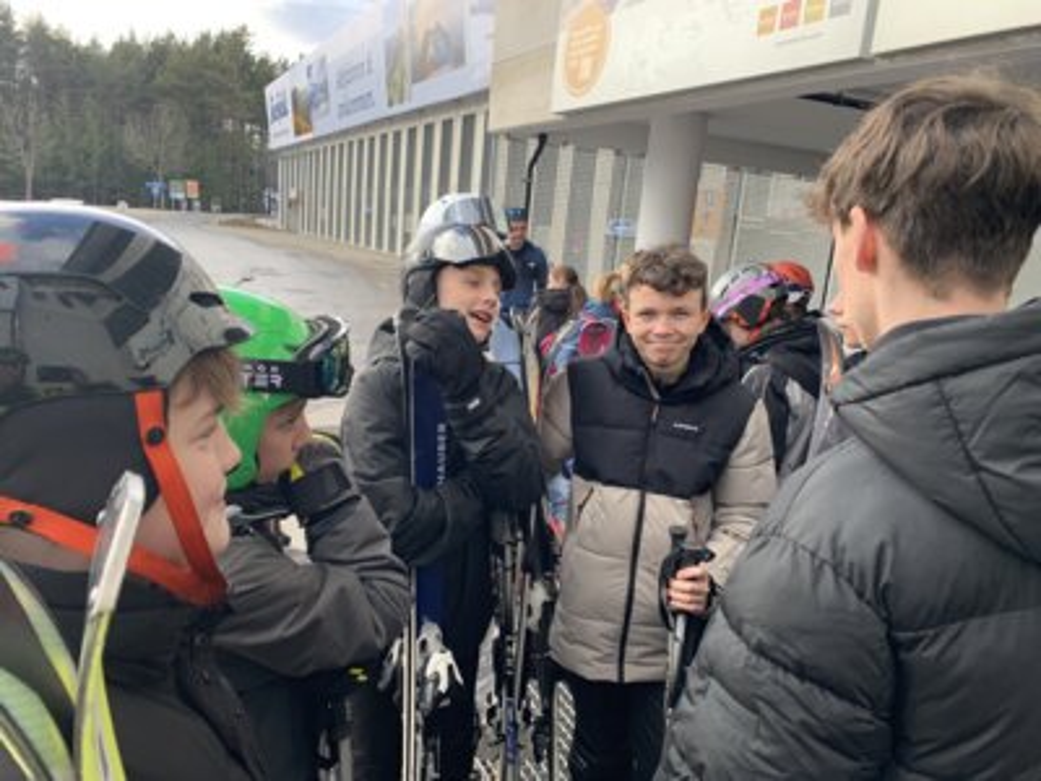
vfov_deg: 53.1
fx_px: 782
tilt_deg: -13.1
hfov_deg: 67.3
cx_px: 520
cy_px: 390
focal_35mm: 26
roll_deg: -4.6
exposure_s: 1/122
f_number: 1.8
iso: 32
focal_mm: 4.25
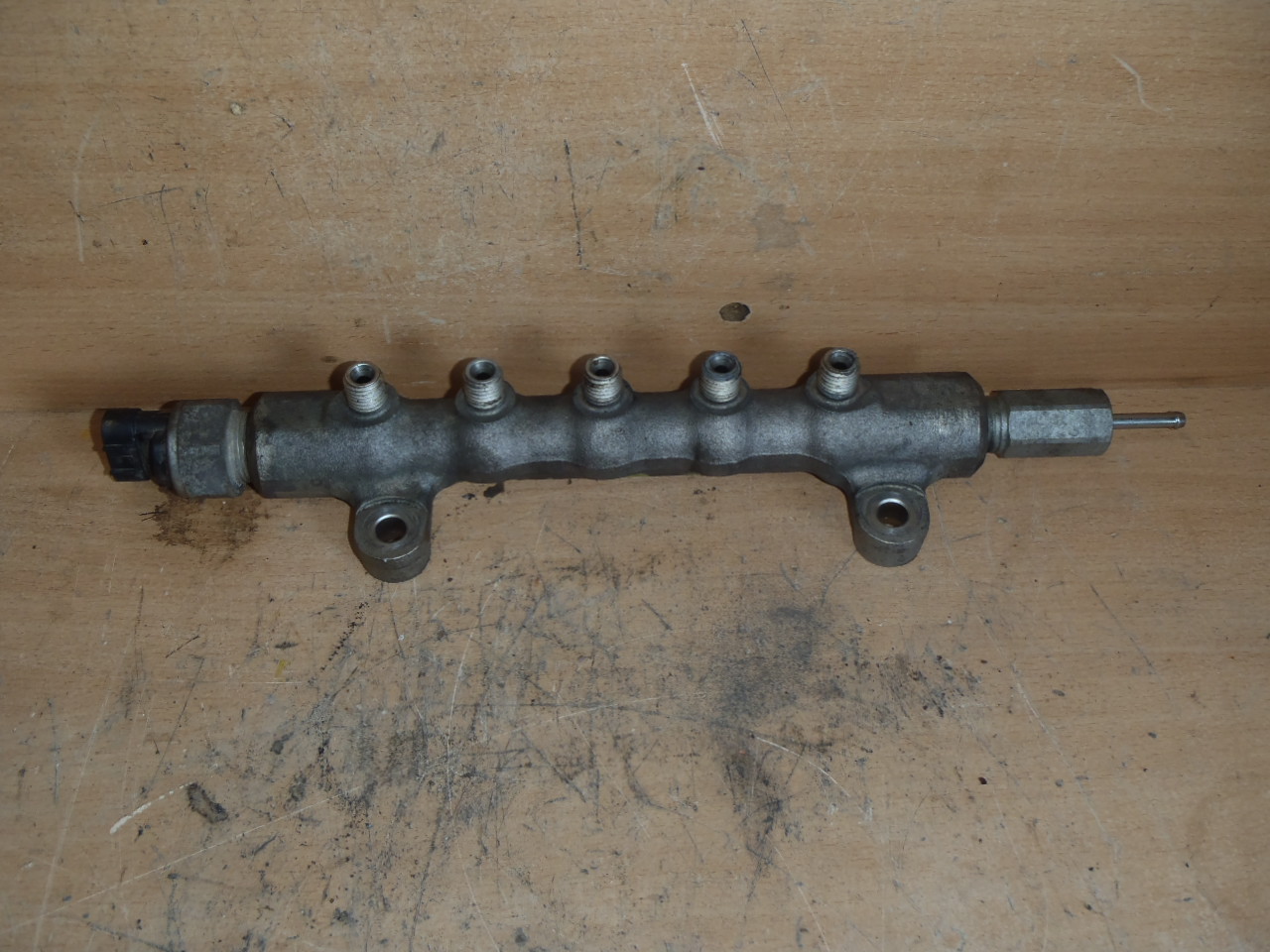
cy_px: 476
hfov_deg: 49.0
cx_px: 635
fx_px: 1394
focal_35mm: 38
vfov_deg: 37.7
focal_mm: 6.83
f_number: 4.6
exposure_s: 1/40
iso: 100
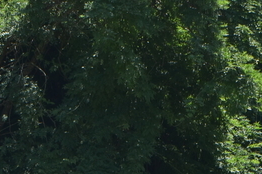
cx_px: 49
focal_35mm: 234
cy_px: 384
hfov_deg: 8.8
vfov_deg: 5.7
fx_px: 1701
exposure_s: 1/250
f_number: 6.3
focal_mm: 34
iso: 125
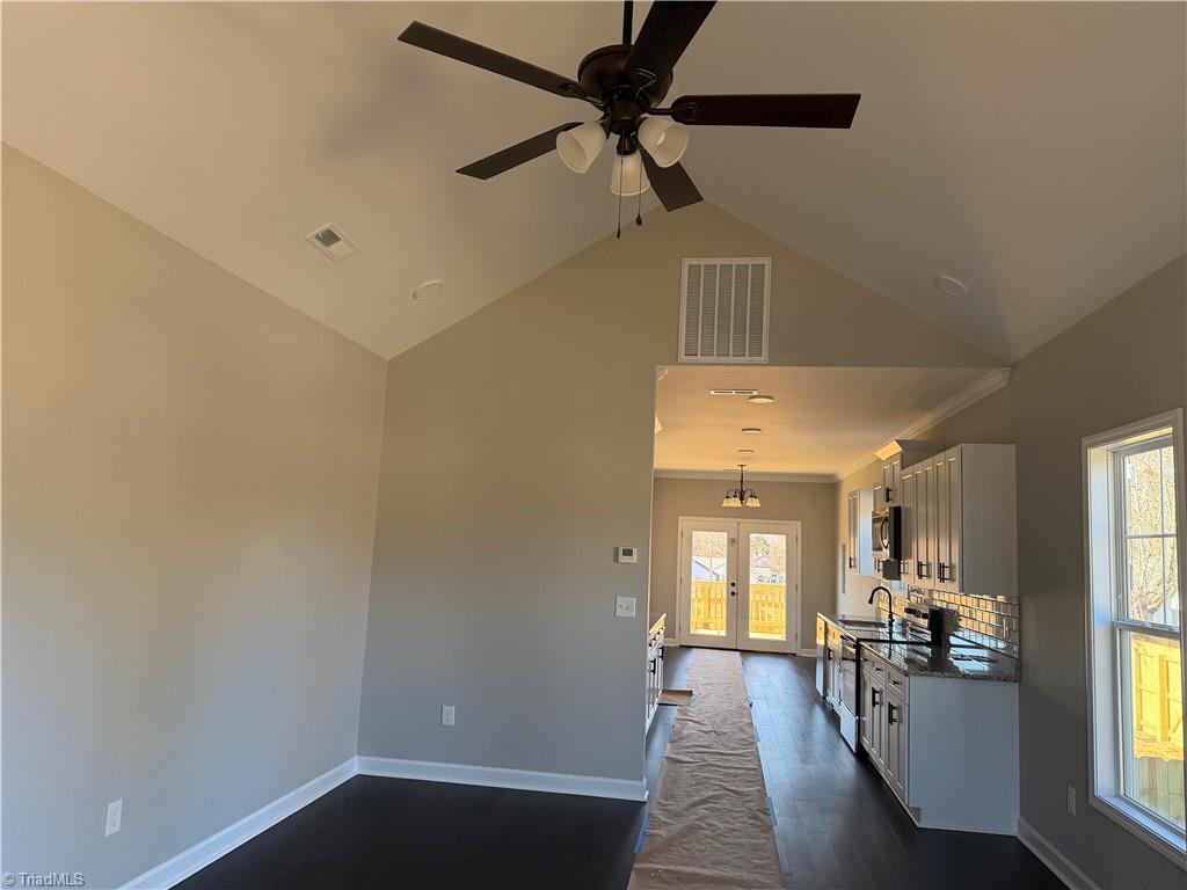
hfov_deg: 71.6
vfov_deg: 56.8
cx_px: 594
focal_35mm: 24
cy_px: 445
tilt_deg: +7.0
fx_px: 823
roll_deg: -2.0
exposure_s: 1/162
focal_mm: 6.76
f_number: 1.78
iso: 200
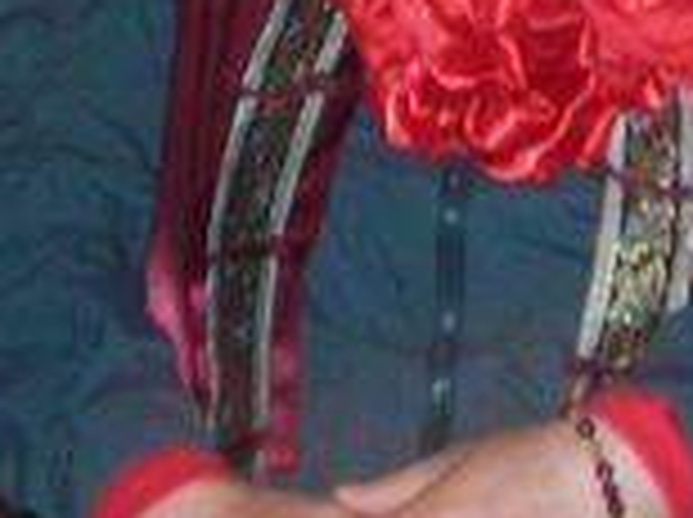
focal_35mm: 198
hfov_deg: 10.0
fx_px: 3958
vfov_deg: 7.3
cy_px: -396
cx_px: 504
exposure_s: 1/60.1
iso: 188
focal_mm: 6.3
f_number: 3.2
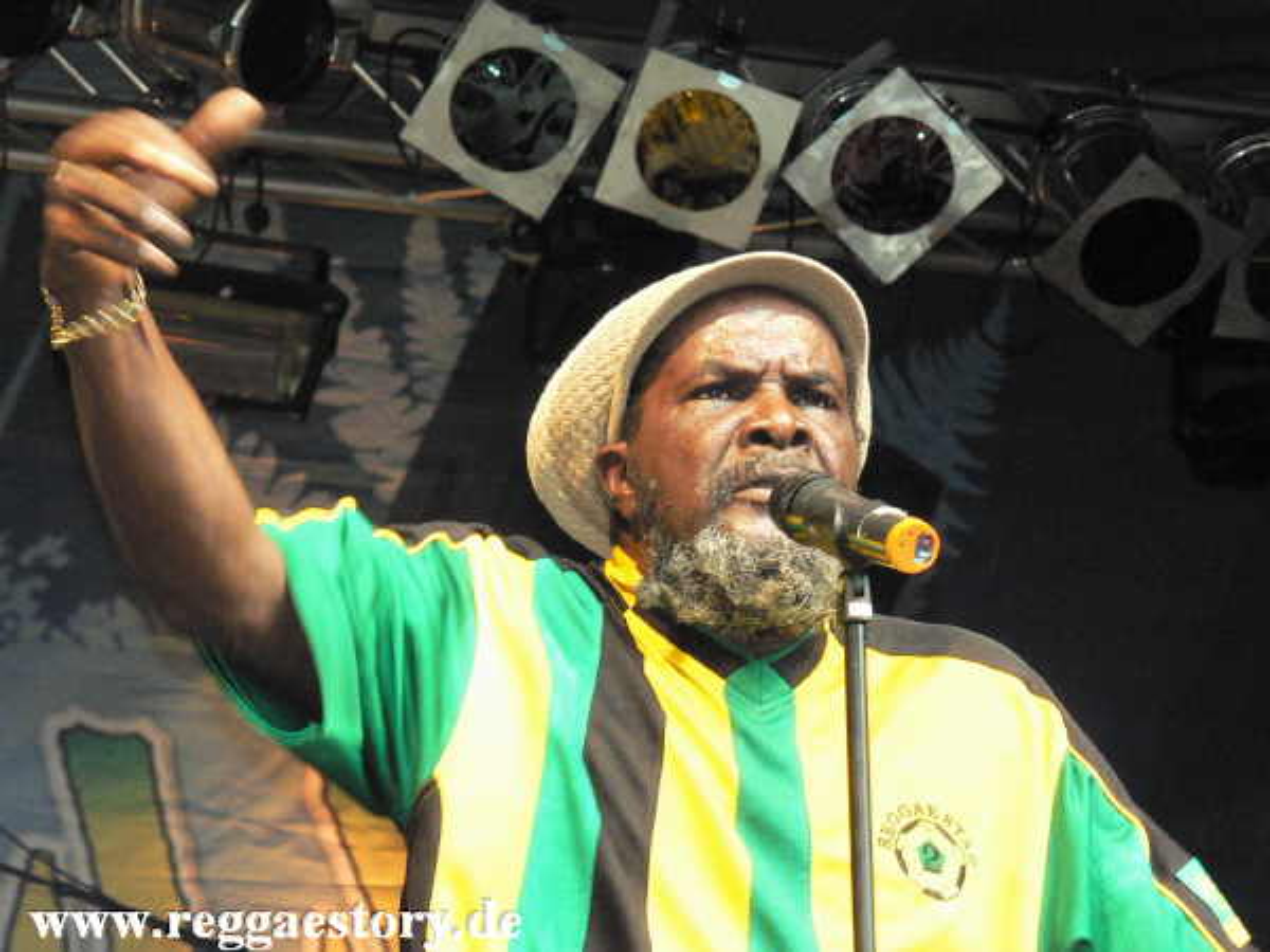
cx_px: 635
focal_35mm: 143
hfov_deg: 13.8
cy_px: 476
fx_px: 5246
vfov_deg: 10.4
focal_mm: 24.6
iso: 400
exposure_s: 1/60
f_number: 3.3
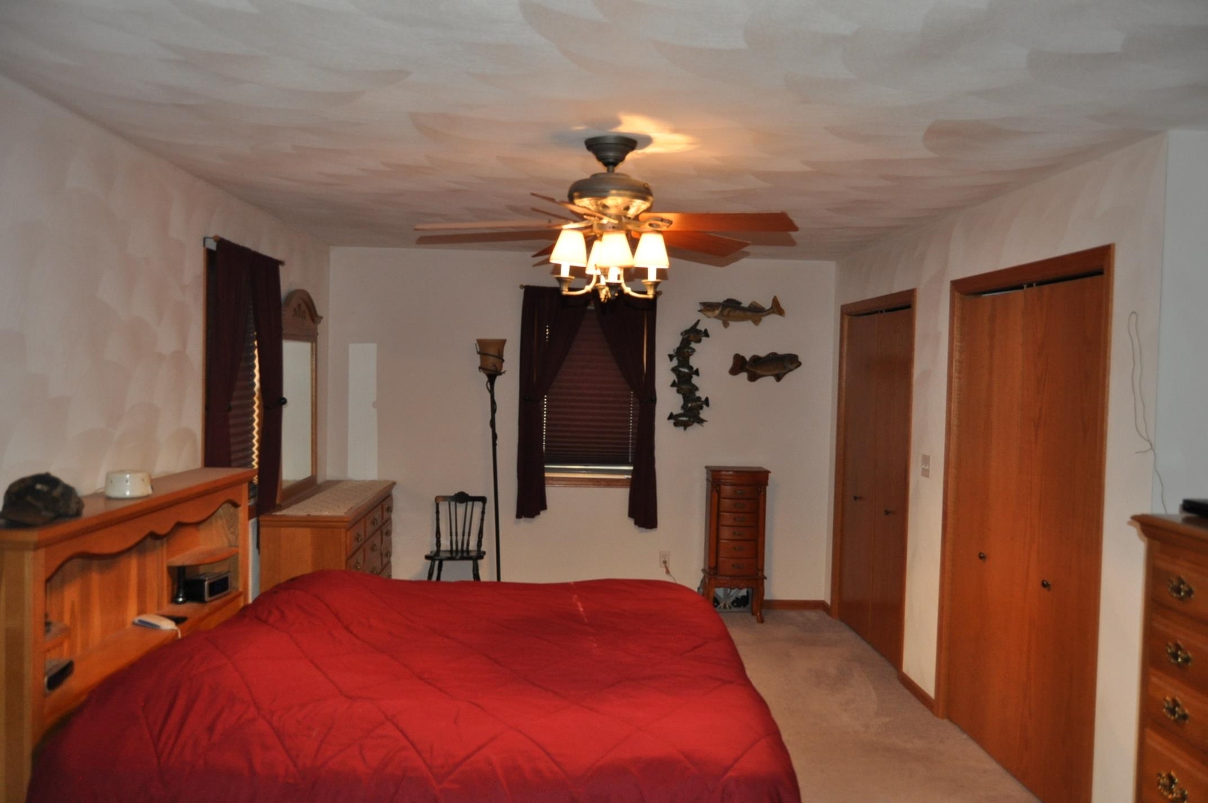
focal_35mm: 27
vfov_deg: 47.8
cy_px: 402
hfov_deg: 67.4
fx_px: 905
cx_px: 604
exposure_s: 1/60
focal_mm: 18
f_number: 3.5
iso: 800
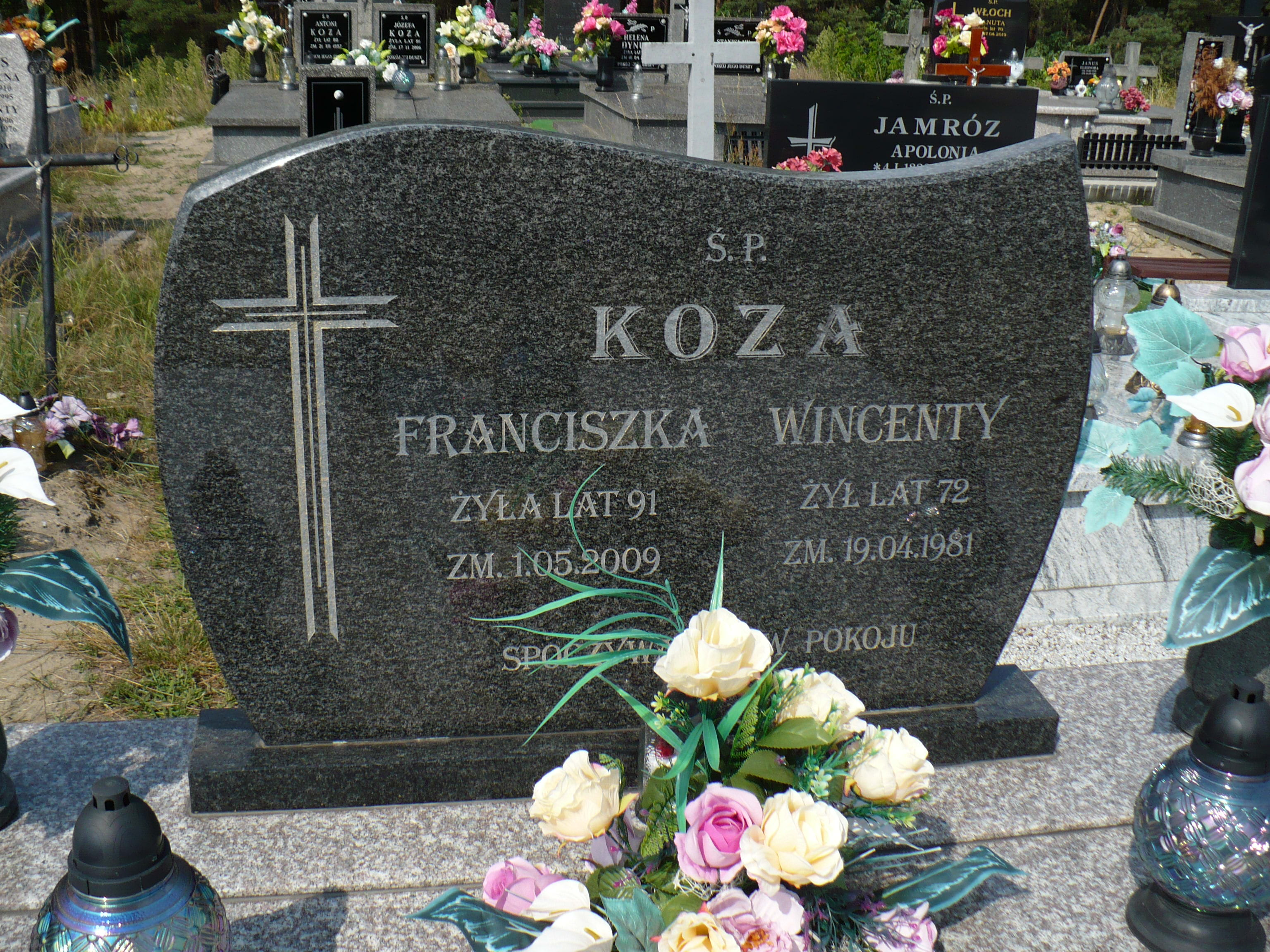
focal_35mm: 37
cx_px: 635
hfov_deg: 50.1
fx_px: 1357
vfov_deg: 38.7
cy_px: 476
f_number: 8
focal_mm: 6.1
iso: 100
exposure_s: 1/250
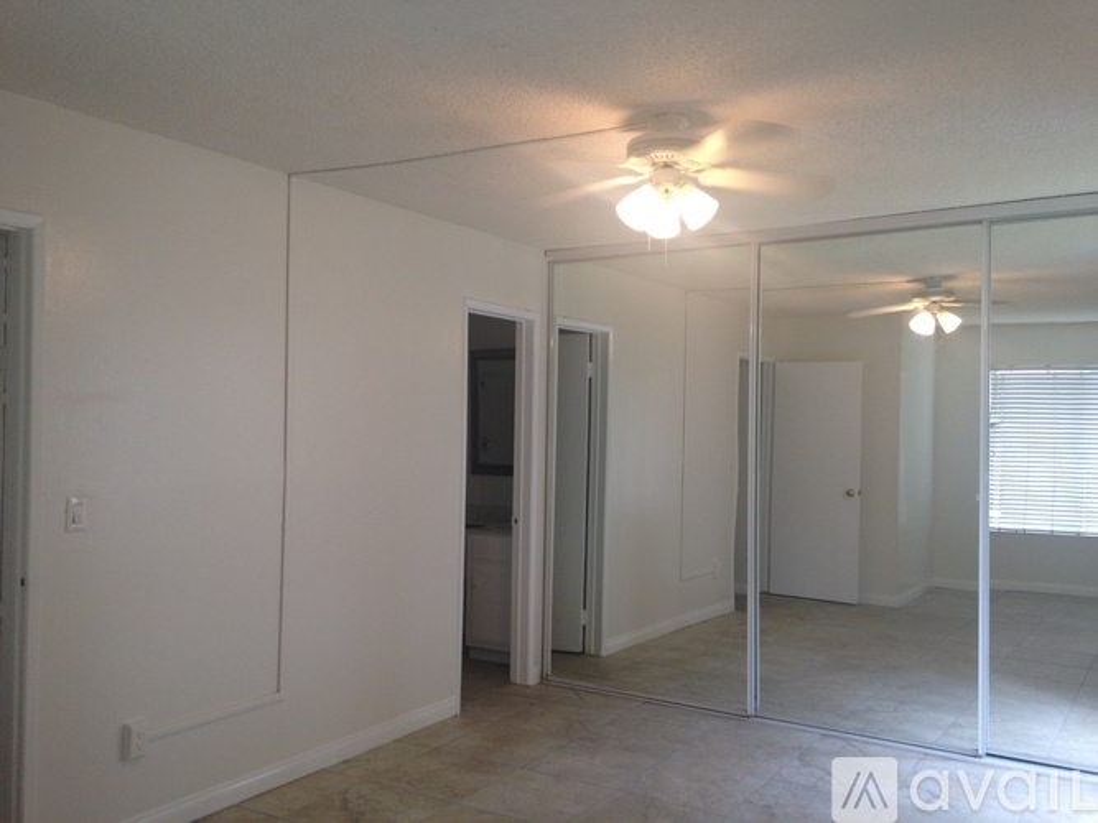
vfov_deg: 42.9
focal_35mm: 33
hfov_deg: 55.4
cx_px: 549
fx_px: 1047
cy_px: 412
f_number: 2.4
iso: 64
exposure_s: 1/60
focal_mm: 4.12
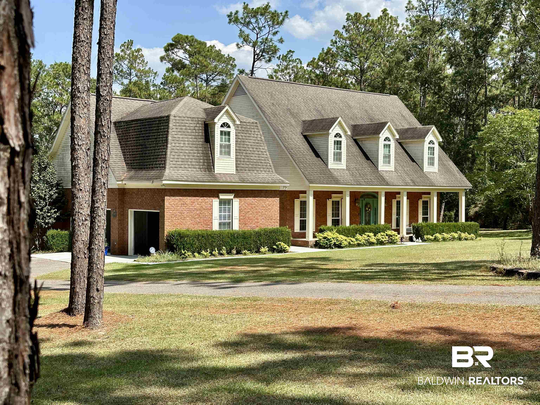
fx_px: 749
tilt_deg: -0.8
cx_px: 270
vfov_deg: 30.3
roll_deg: -1.3
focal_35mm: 48
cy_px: 202
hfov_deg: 39.7
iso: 64
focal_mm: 6.86
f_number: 1.78
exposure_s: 1/2597
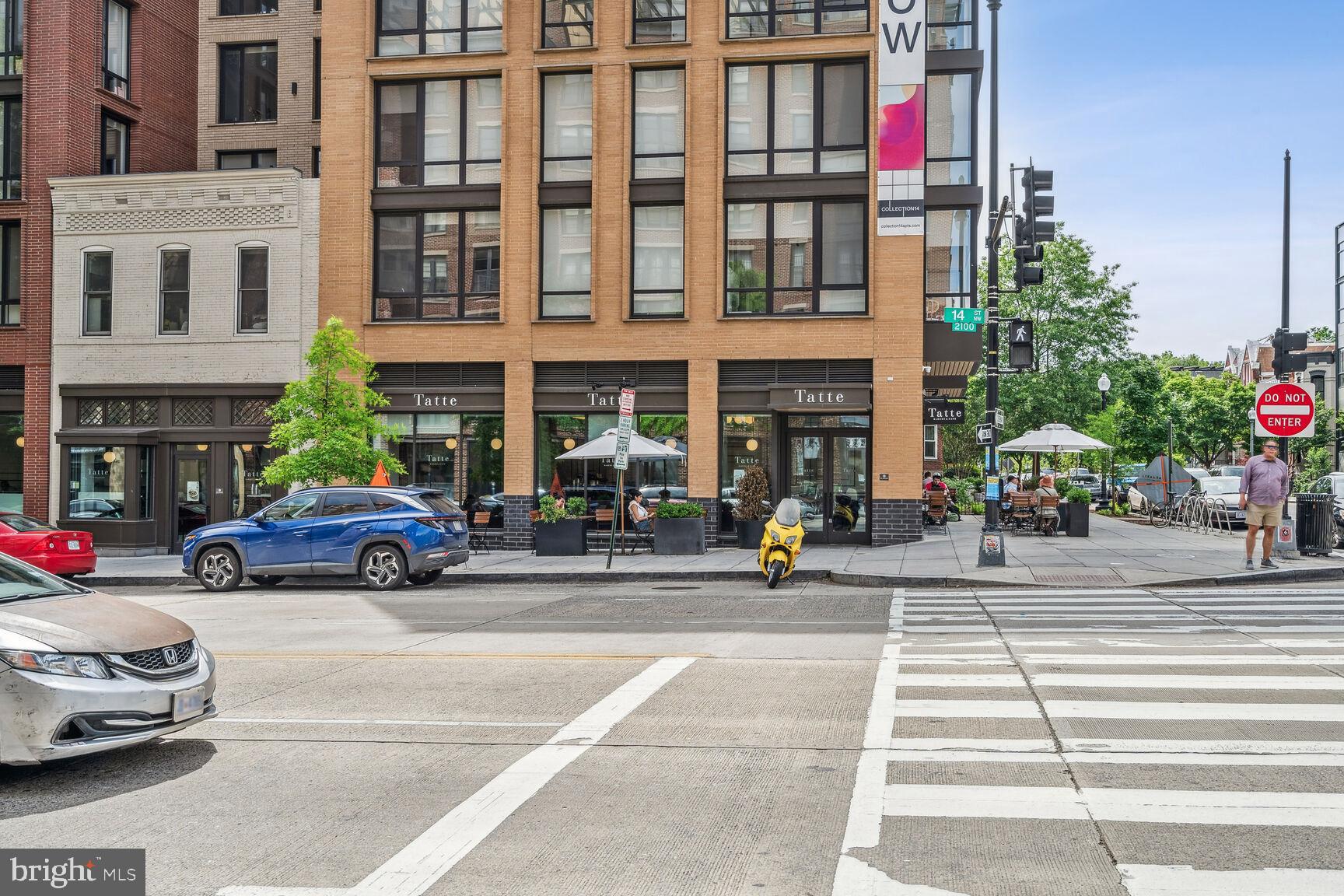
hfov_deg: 54.4
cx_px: 672
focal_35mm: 35
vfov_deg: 37.9
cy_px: 448
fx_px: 1307
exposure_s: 1/350
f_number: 8
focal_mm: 35
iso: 320
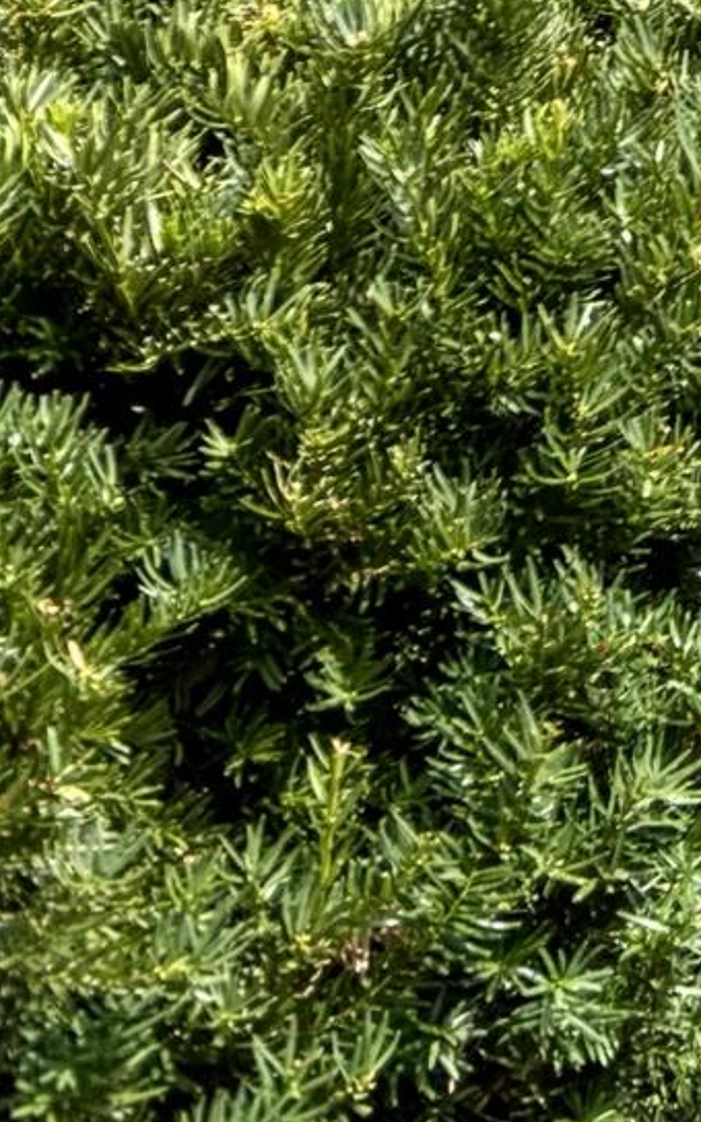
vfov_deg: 12.5
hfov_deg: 7.2
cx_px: 2456
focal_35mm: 152
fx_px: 4646
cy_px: -943
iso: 64
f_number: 1.6
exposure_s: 1/1706
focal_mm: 5.96
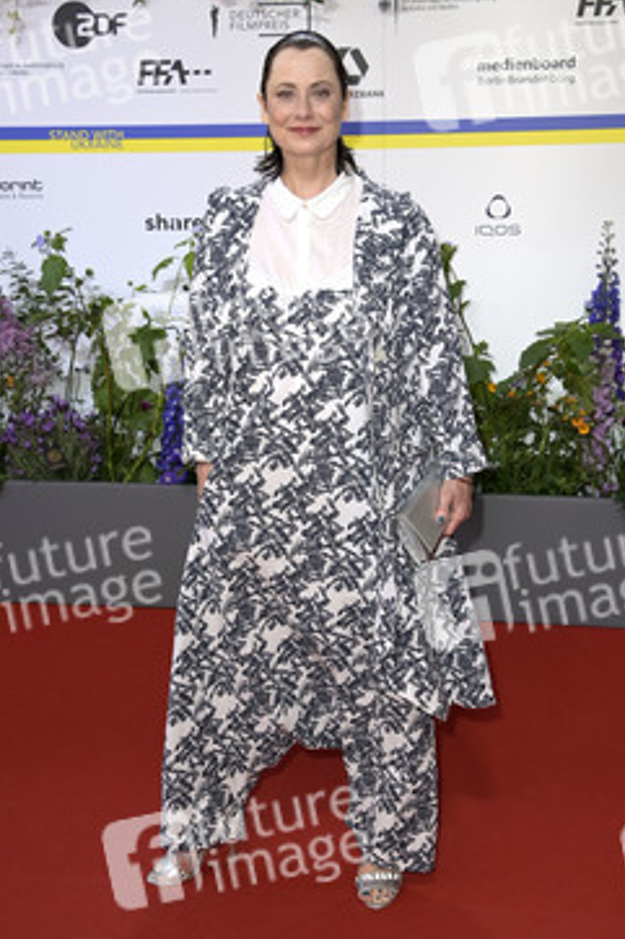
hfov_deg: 25.5
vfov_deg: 37.5
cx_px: 311
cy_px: 459
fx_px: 1381
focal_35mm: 53
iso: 640
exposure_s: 1/250
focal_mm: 48
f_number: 6.3
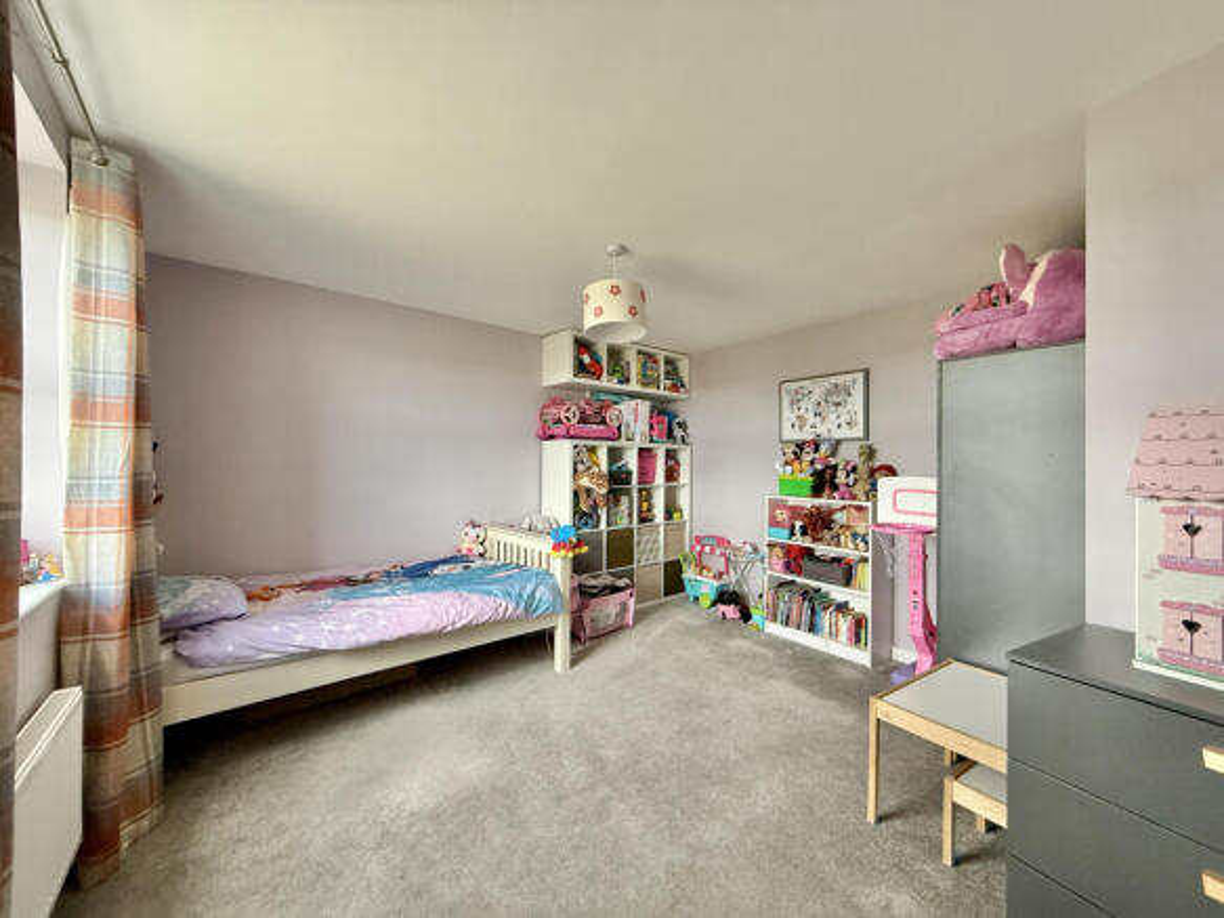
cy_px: 459
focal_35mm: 14
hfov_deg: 102.1
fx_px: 495
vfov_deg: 85.7
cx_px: 612
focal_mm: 2.22
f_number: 2.2
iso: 320
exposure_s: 1/99
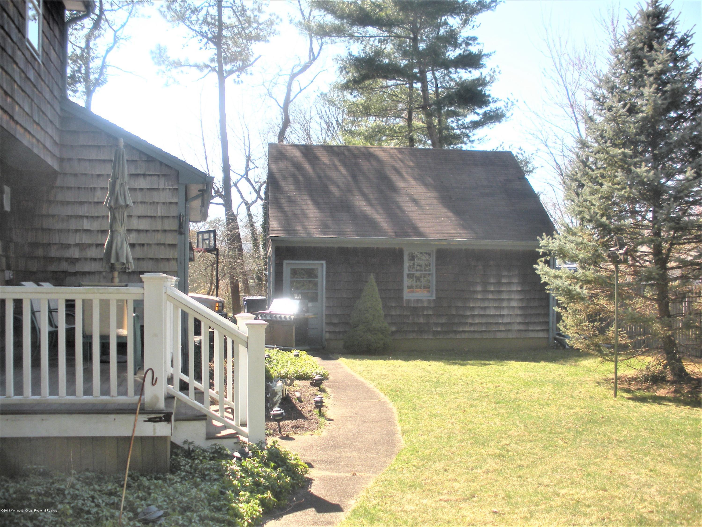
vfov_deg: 40.7
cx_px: 351
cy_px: 264
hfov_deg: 52.6
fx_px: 710
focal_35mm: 35
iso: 92
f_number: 3.5
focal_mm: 6.3
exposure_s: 1/350
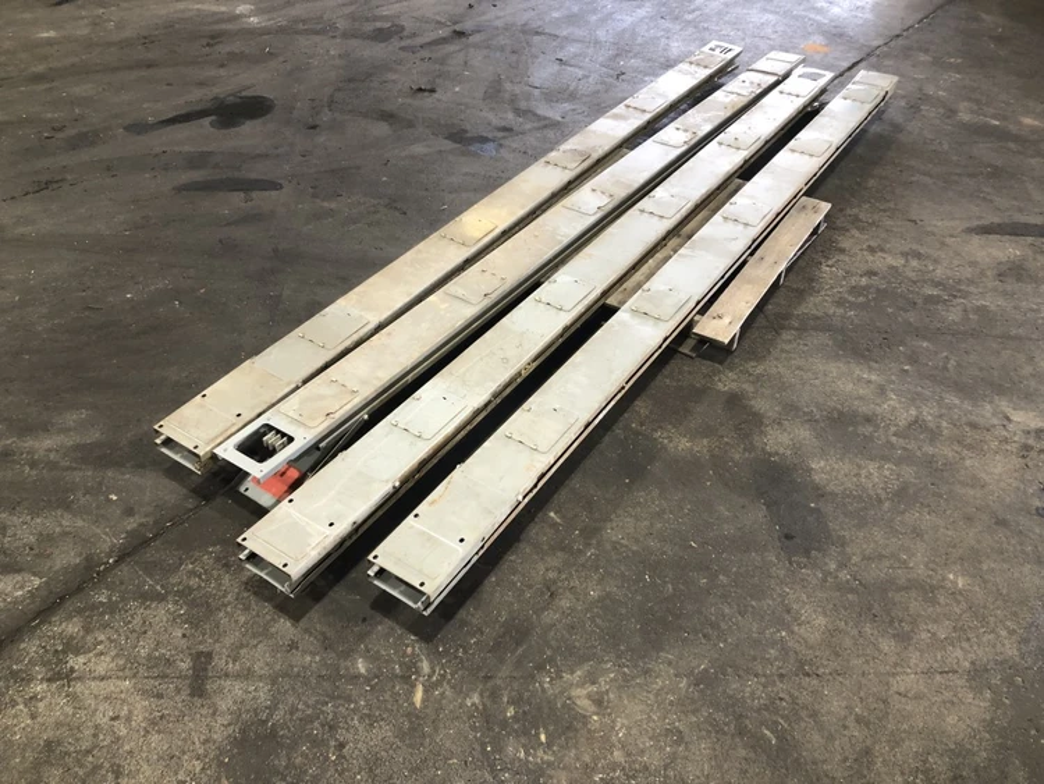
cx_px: 522
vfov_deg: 49.8
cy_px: 392
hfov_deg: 63.4
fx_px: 845
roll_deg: -0.3
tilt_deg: -41.3
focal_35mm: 28
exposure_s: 1/24
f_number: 1.8
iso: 40
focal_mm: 3.99
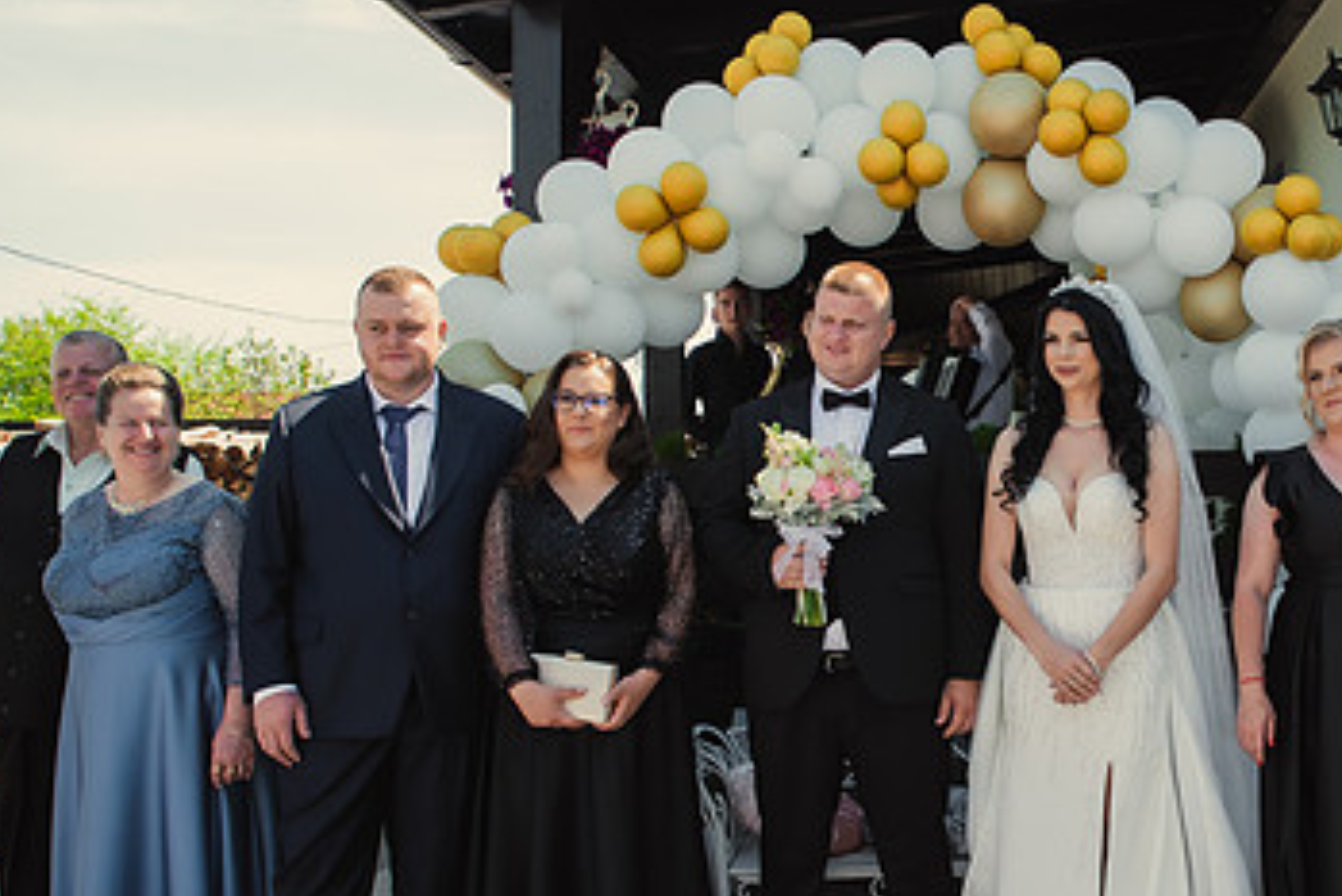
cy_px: 529
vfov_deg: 30.5
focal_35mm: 44
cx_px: 1104
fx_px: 1641
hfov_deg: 42.2
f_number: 7.1
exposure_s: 1/200
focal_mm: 24
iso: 200
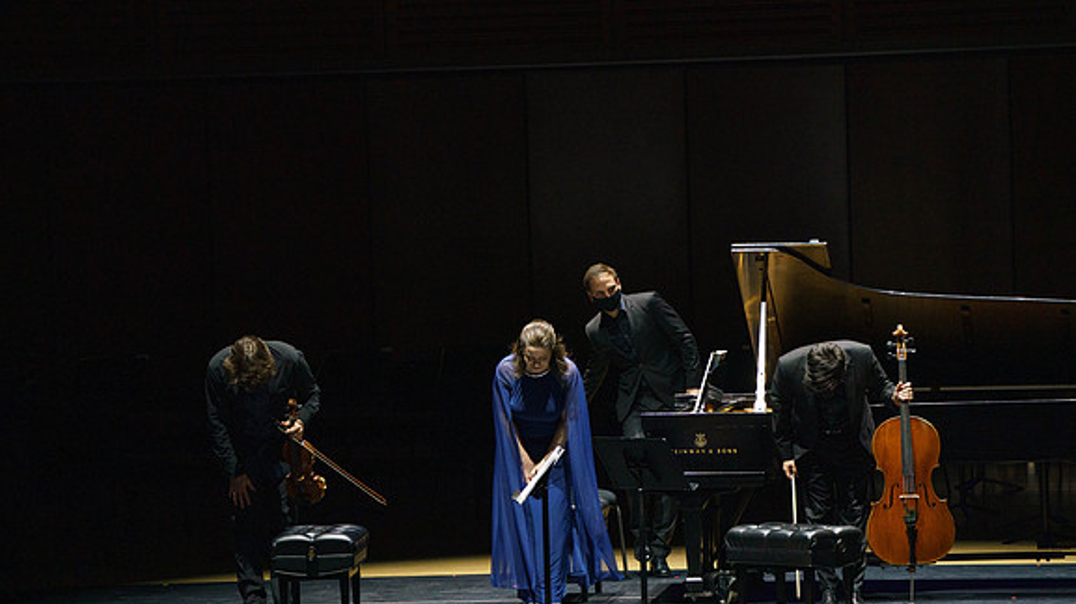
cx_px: 537
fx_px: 5904
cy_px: 331
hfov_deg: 10.4
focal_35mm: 207
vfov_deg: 5.9
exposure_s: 1/250
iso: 4000
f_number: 5.6
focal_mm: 194
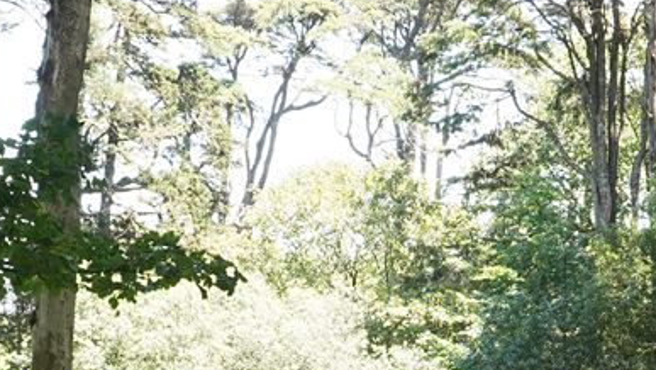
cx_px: 537
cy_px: 441
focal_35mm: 130
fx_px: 2262
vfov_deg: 9.2
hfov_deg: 16.4
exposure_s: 1/100
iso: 800
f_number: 10
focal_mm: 24
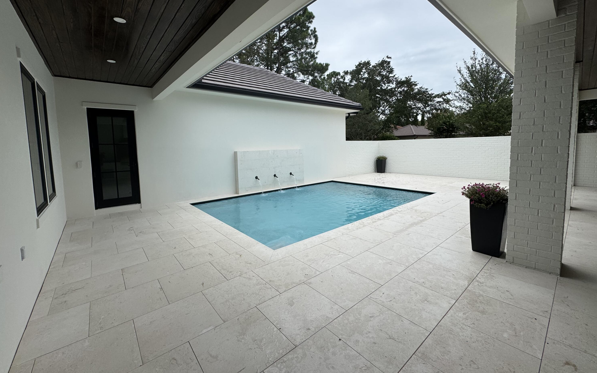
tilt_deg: -4.5
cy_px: 165
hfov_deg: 101.5
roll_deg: +1.4
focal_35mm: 15
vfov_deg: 74.5
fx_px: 244
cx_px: 297
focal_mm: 2.22
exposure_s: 1/2584
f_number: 2.2
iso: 50
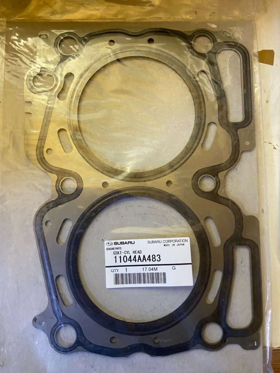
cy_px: 186
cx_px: 140
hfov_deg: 53.1
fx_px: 280
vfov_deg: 67.3
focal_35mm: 26
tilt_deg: -80.7
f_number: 1.8
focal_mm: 4.25
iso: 400
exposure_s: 1/50
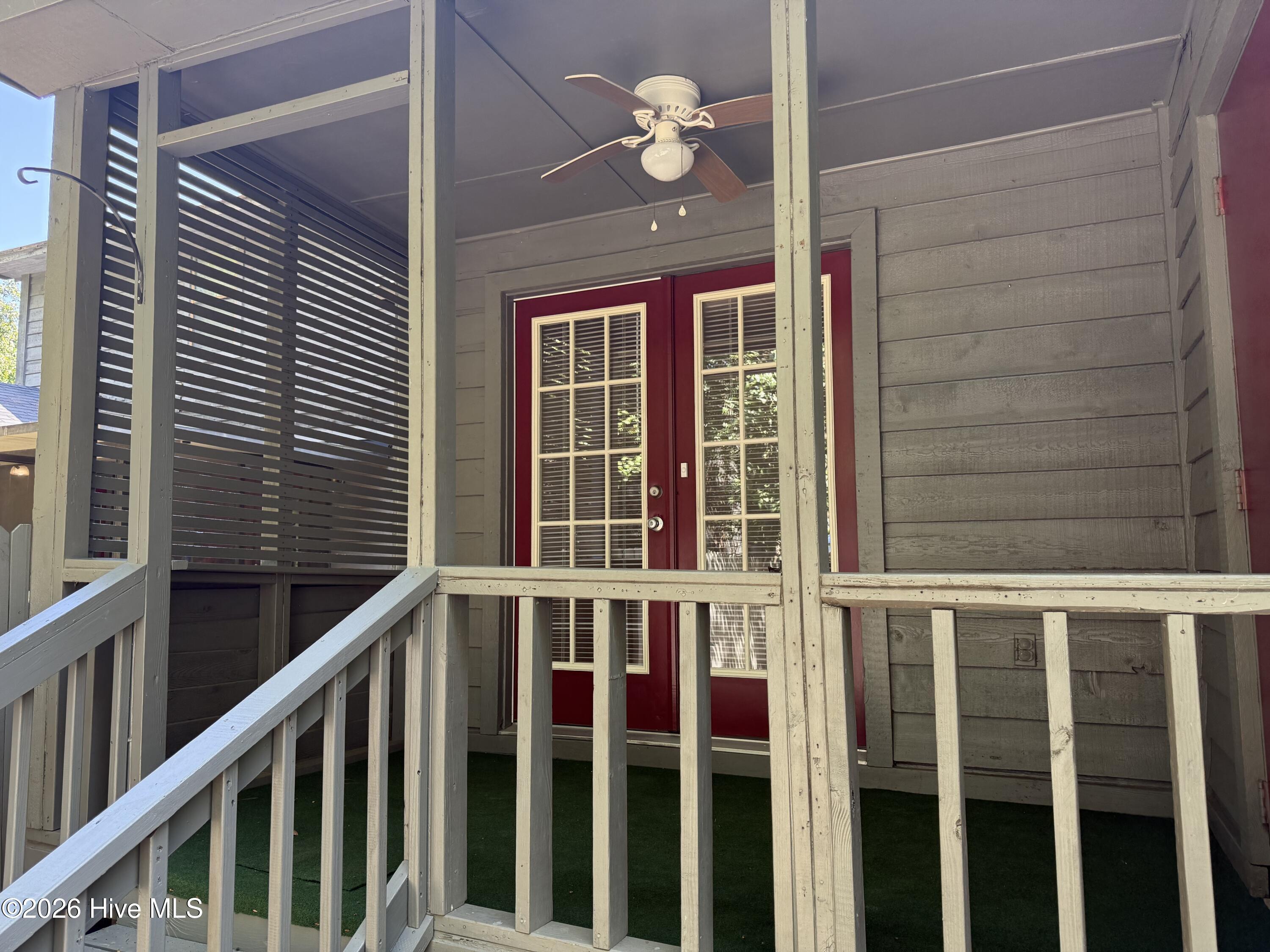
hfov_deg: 71.6
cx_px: 635
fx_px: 881
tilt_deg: +6.2
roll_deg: +0.5
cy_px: 476
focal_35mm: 24
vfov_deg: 56.8
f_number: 1.78
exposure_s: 1/234
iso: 200
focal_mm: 6.76
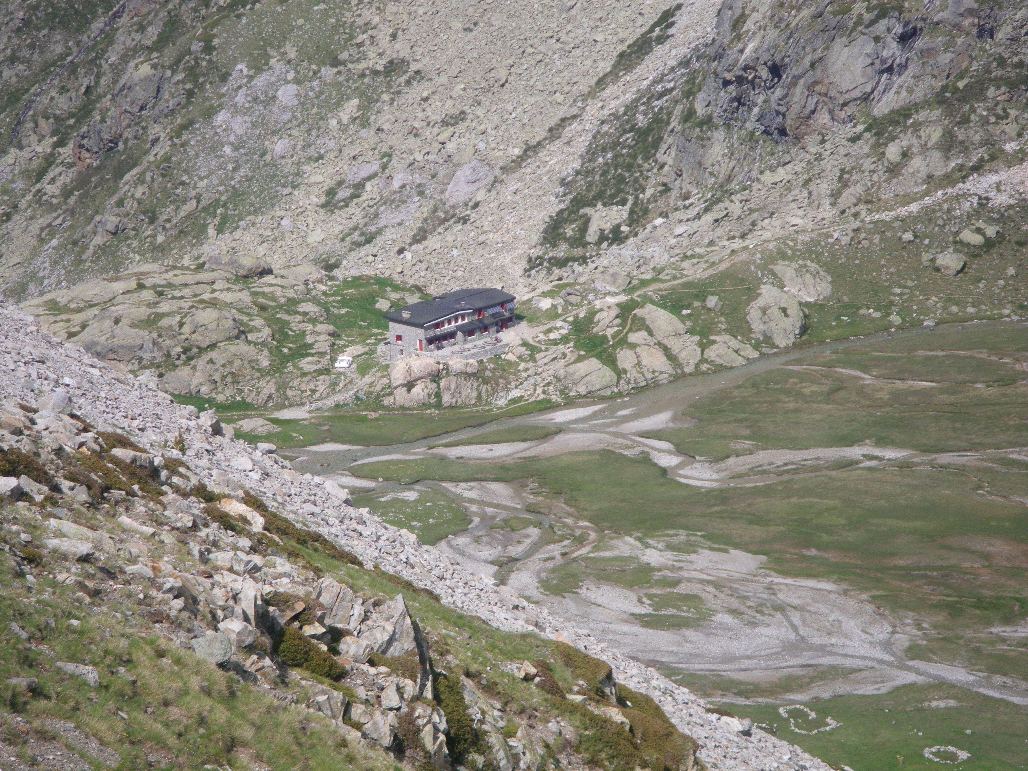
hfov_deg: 14.1
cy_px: 386
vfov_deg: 10.6
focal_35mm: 140
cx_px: 514
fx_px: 4158
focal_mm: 25
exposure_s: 1/320
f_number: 5.5
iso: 64
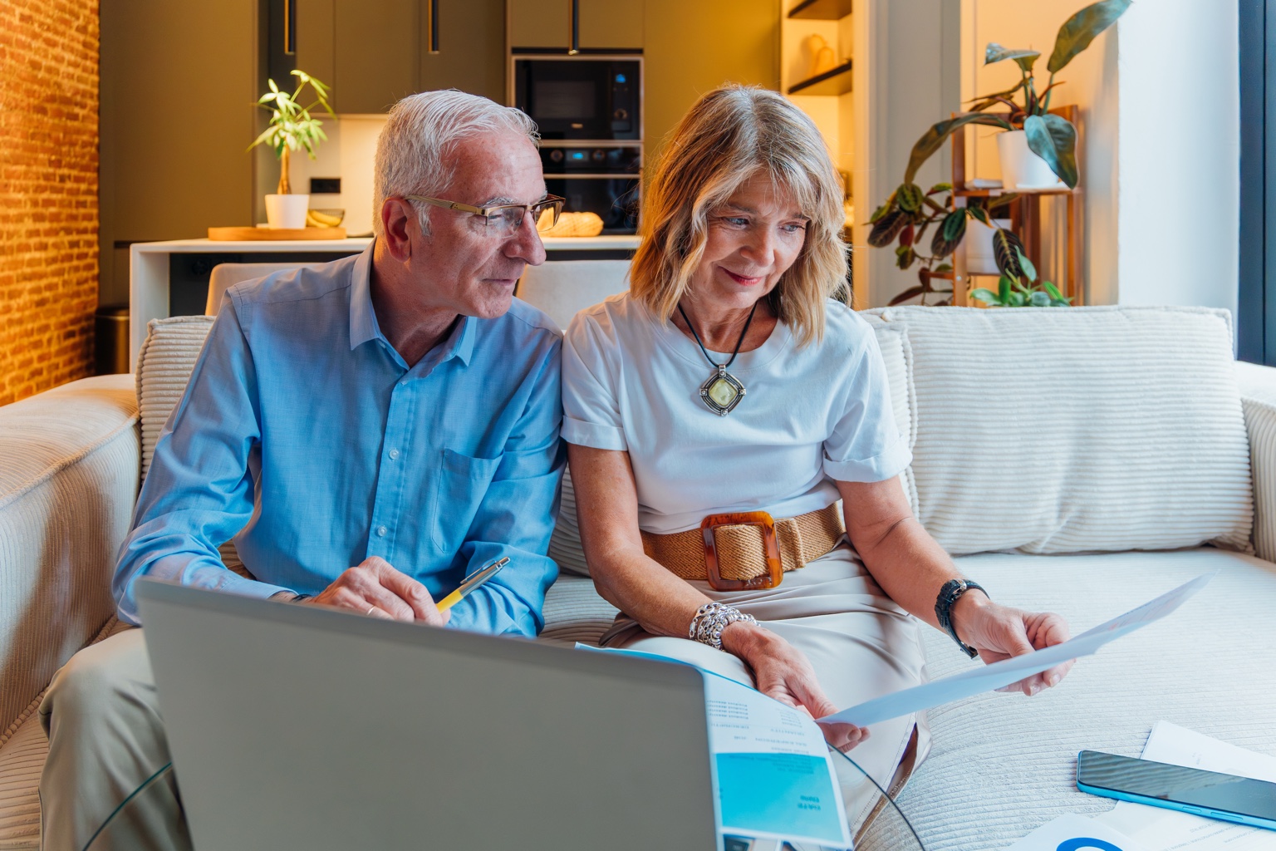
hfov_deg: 70.4
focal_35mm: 26
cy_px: 426
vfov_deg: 50.4
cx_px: 638
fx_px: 904
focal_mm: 17
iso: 500
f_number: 2.8
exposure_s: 1/100
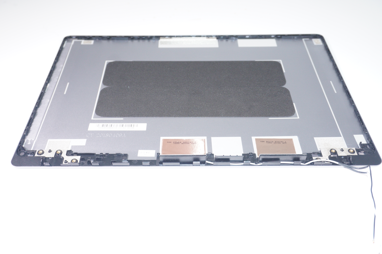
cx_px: 191
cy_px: 127
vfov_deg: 35.4
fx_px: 398
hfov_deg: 51.3
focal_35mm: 38
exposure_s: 1/160
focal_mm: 25
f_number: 5
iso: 640
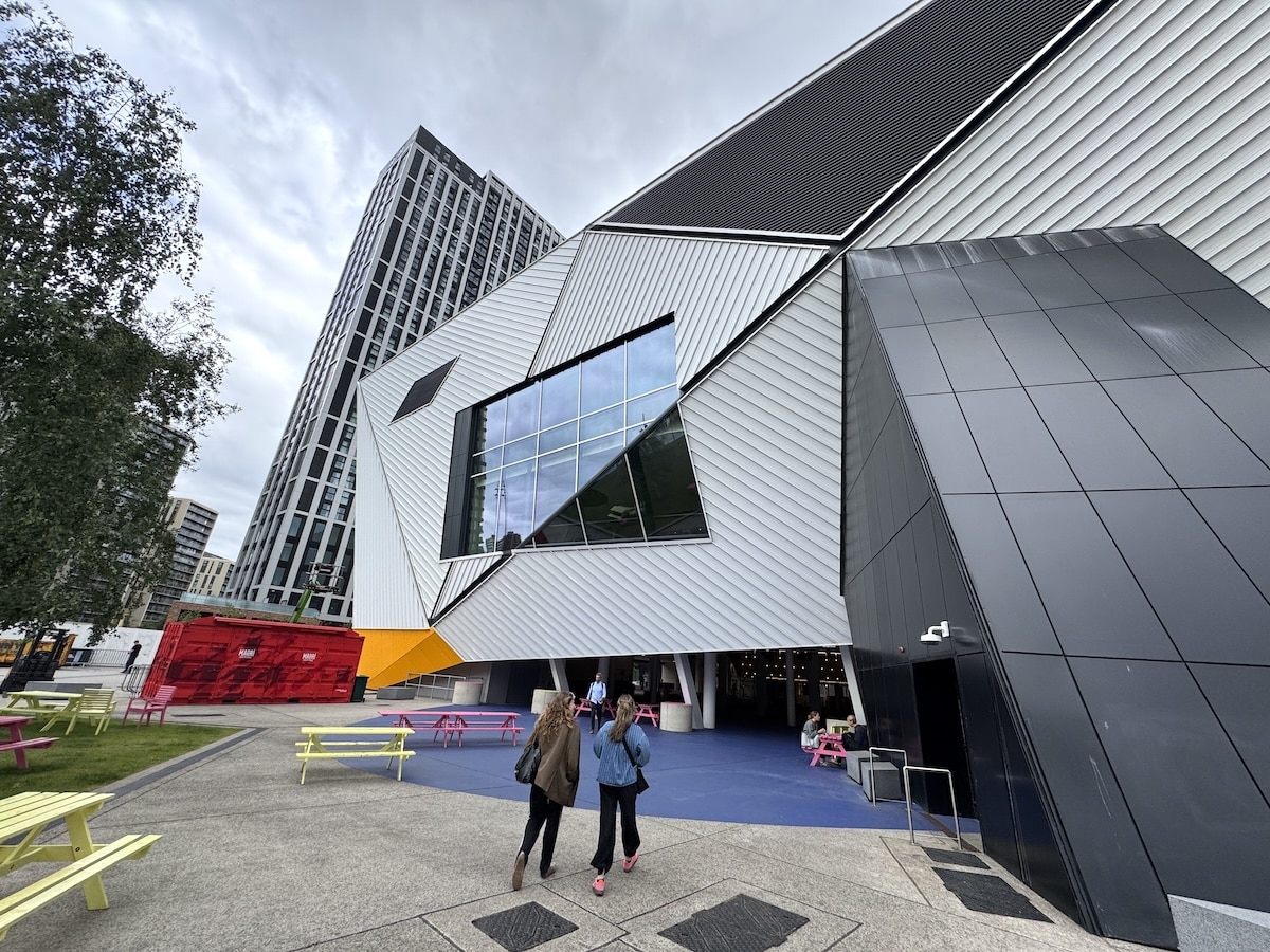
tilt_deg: +22.3
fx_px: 514
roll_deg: -4.7
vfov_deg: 85.7
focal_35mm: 14
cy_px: 476
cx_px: 635
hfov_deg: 102.1
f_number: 2.2
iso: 50
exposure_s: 1/675
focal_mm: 2.22
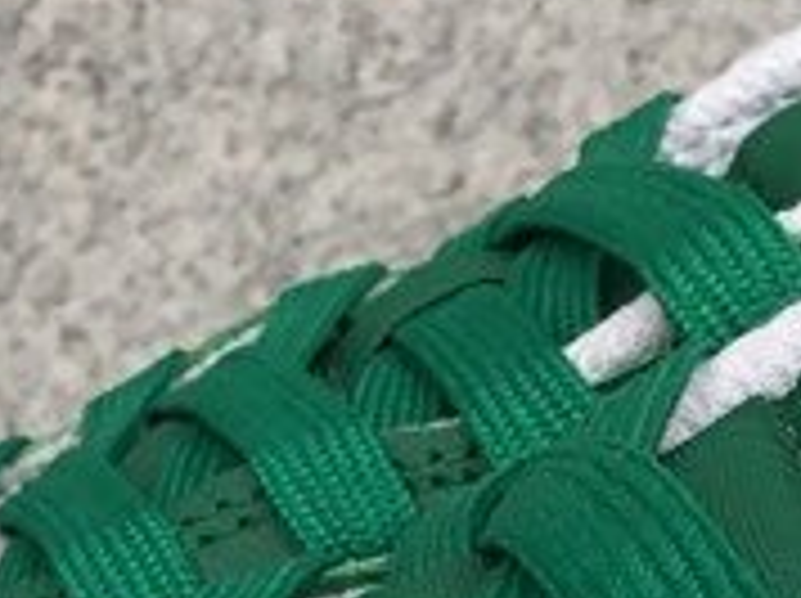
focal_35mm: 157
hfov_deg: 12.6
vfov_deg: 8.6
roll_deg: -0.5
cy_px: 1455
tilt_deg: -28.1
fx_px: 3628
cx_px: 243
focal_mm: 3.3
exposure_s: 1/100
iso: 25
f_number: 2.4
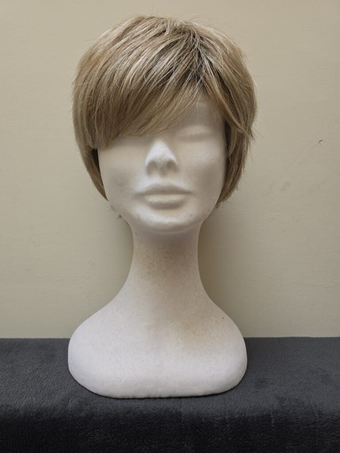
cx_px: 170
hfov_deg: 58.9
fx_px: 301
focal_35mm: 23
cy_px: 226
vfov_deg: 73.9
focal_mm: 6.3
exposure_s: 1/180
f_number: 1.7
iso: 50
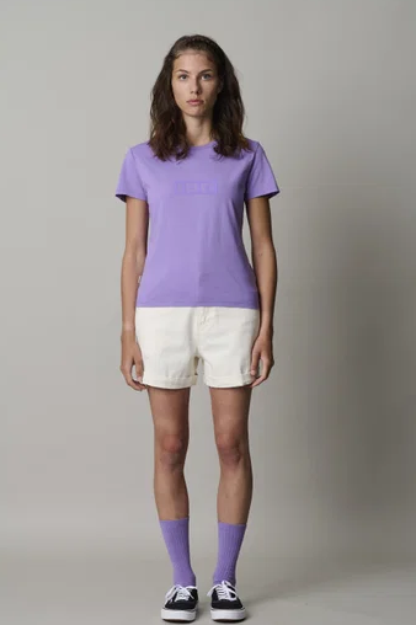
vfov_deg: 22.2
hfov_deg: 14.8
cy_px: 330
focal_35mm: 92
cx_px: 193
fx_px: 1597
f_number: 8
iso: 100
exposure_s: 1/125
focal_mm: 85
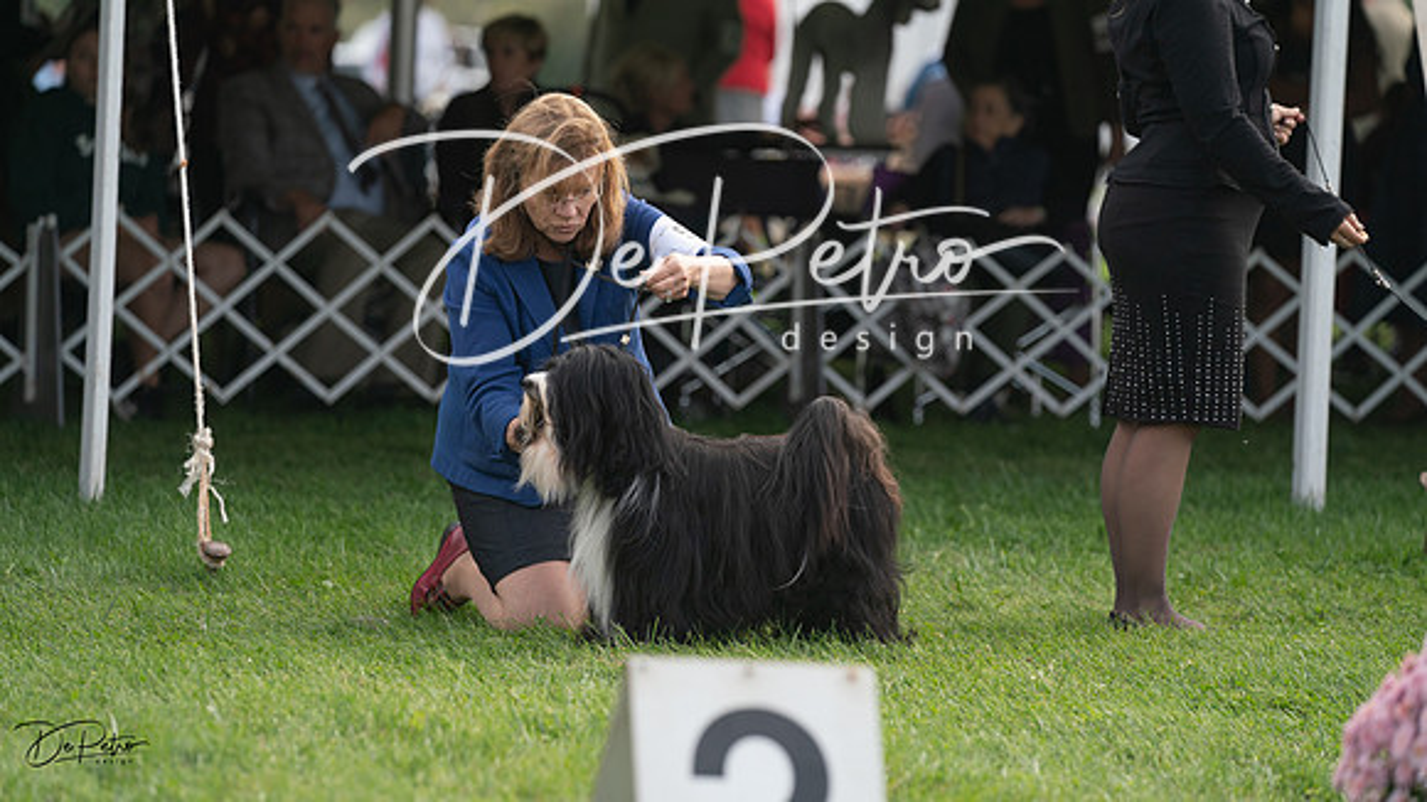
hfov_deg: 12.2
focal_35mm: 176
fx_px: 6657
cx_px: 714
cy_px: 401
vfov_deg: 6.9
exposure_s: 1/1600
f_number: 3.5
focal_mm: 168
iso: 400
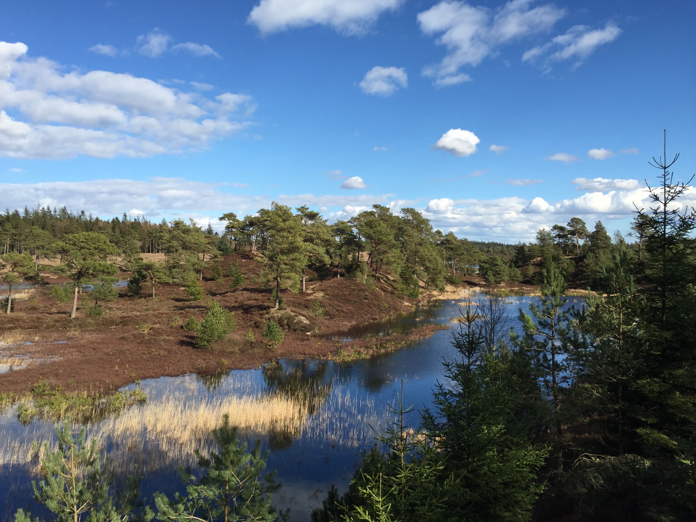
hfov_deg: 61.7
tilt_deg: -1.4
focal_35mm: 29
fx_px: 583
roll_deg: -1.2
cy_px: 261
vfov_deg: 48.2
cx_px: 348
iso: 32
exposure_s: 1/1582
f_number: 2.2
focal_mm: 4.15
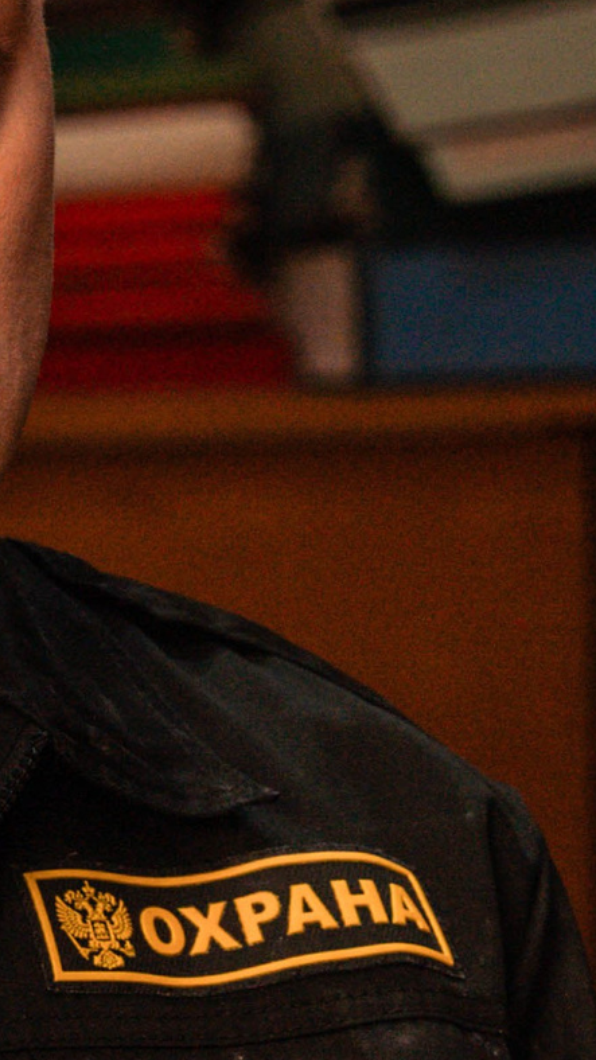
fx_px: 8039
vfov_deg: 7.5
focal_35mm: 286
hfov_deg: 4.2
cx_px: -160
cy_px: 294
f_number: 4
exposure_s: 1/100
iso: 400
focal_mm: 56
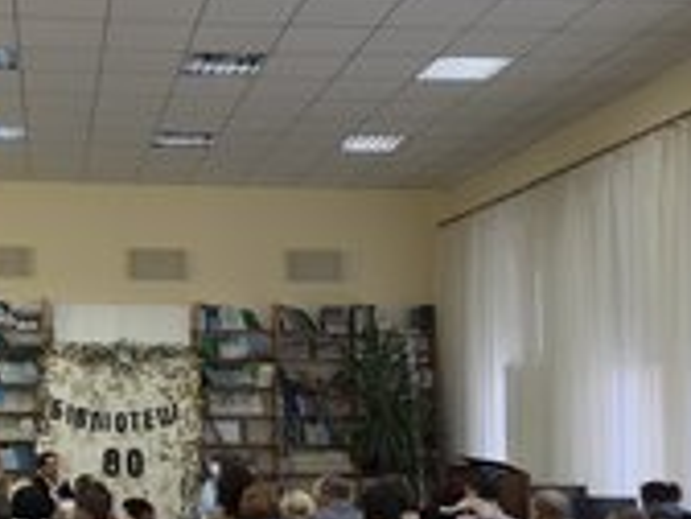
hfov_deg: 32.5
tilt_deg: +4.4
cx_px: 103
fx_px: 1138
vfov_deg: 25.6
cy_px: 330
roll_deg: -1.2
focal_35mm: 57
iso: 125
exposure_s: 1/100
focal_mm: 6.8
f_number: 1.8
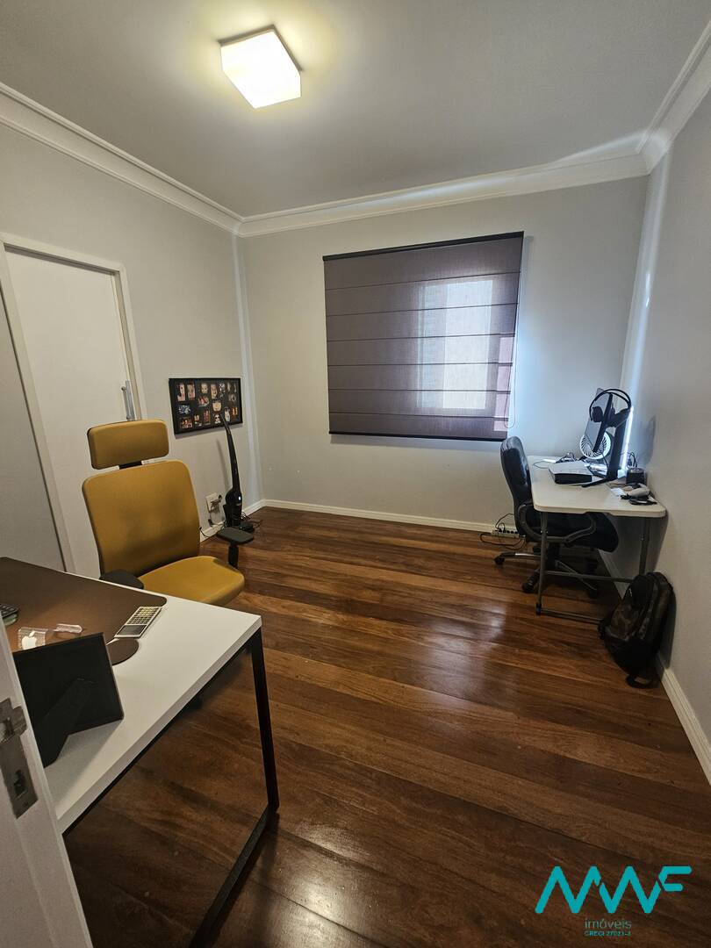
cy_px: 474
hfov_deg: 89.9
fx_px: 356
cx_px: 356
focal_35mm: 13
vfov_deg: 106.2
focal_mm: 2.2
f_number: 2.2
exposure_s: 1/60
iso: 250
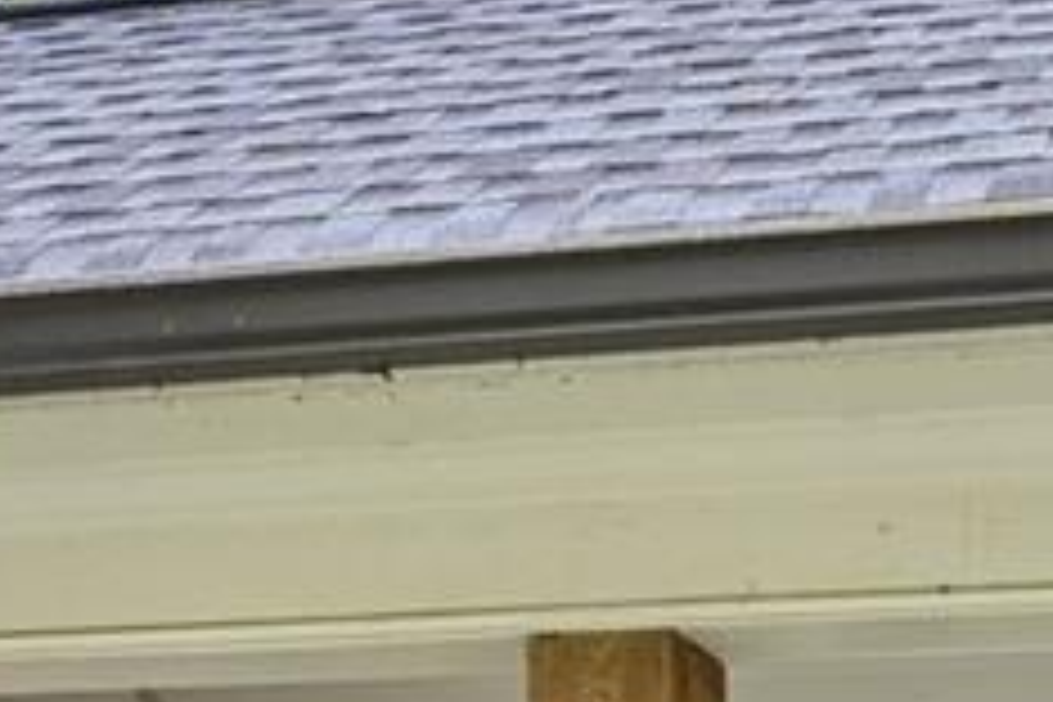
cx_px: 1166
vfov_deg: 16.6
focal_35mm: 70
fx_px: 2047
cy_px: 1217
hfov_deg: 26.5
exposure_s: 1/15
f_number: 8
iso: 400
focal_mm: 16
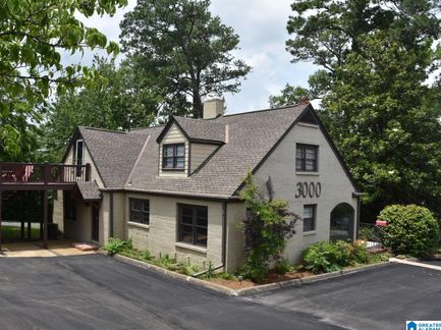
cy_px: 166
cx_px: 189
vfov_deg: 46.7
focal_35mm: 30
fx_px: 382
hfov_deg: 59.8
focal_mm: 18
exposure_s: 1/500
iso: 200
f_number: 8
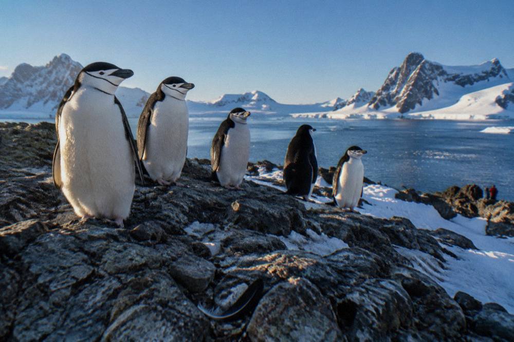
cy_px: 171
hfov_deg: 54.5
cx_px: 257
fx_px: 500
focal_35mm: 35
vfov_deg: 37.8
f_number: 6.3
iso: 3200
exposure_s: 1/25
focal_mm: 35
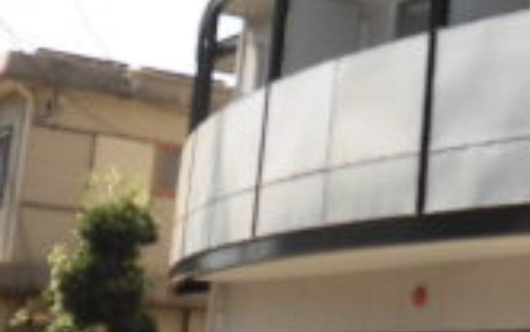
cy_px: 32
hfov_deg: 19.8
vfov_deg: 13.3
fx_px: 1416
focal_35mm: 98
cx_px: 651
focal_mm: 4.3
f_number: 3.1
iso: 100
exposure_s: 1/800
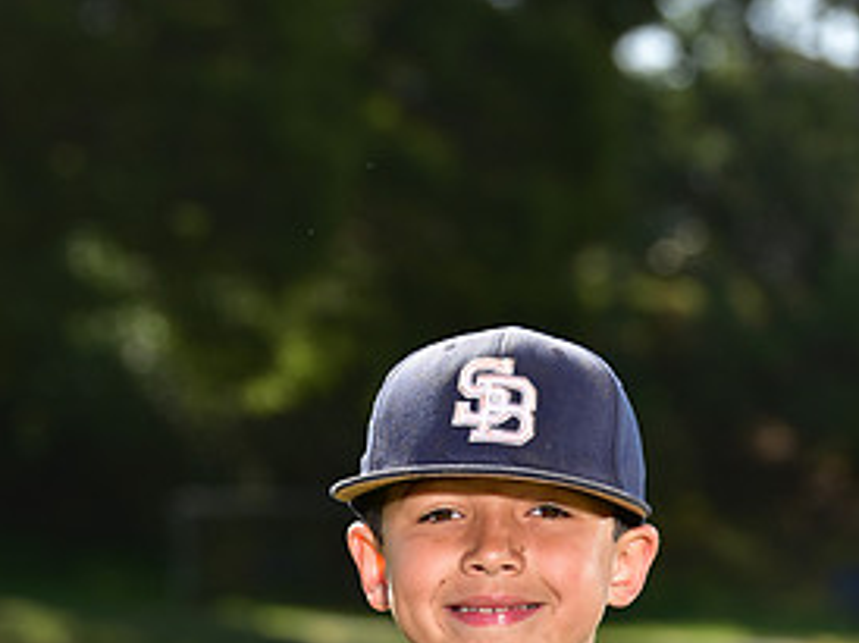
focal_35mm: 265
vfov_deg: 5.6
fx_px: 6570
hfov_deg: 7.5
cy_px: 881
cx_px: 422
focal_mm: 130
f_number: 5.6
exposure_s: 1/250
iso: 100
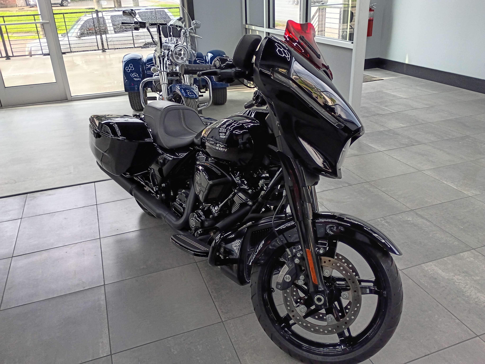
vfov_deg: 48.2
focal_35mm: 29
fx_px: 406
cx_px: 242
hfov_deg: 61.7
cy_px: 182
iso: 233
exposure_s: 1/60
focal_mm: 4.27
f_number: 1.8
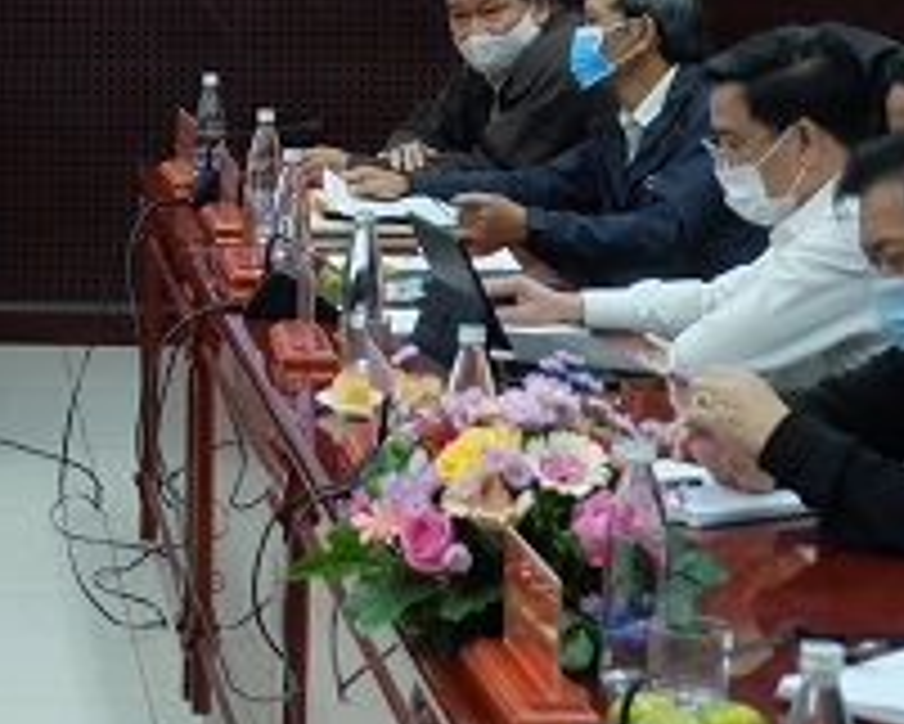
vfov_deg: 11.2
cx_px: -396
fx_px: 3667
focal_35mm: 137
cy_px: 27
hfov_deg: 13.4
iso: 1600
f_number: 5
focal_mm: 32.5
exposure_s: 1/70
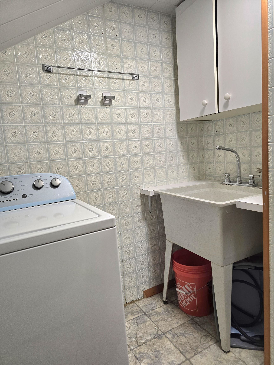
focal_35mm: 23
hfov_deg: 58.9
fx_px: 243
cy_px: 182
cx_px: 137
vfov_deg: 73.9
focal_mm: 6.3
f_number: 1.7
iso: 200
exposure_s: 1/120
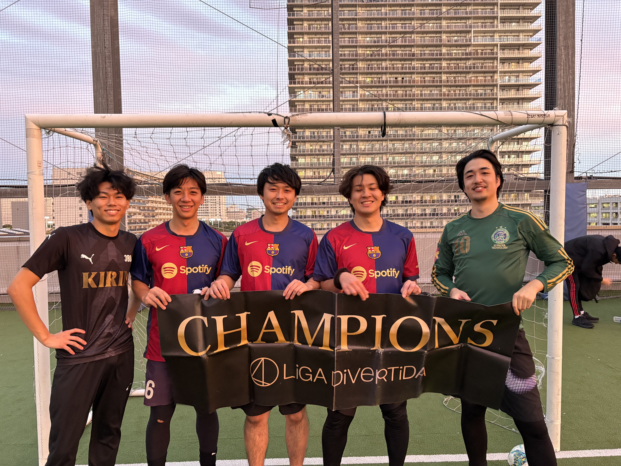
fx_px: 466
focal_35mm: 26
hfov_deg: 67.3
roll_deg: +1.6
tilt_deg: -2.4
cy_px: 233
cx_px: 310
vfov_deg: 53.1
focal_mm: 5.96
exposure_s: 1/60
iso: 400
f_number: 1.6
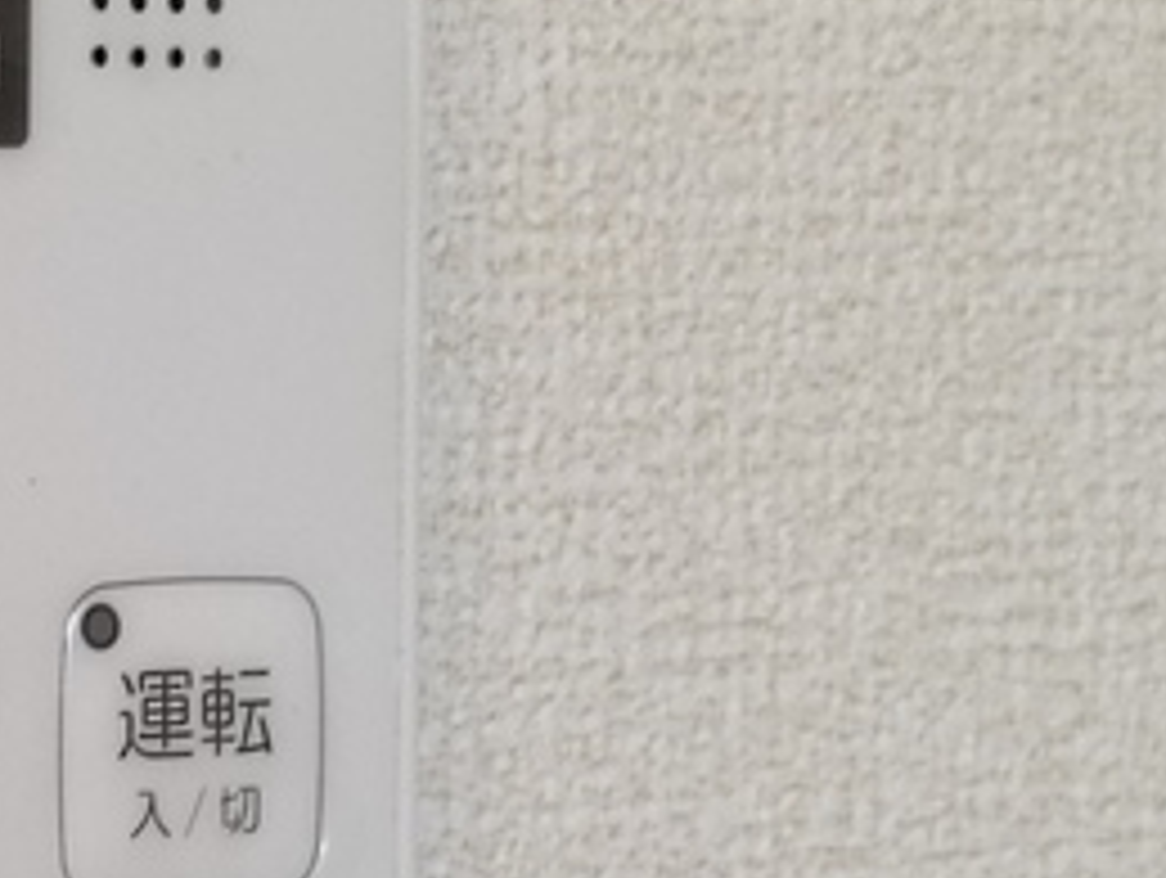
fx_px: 6240
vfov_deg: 8.0
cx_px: -464
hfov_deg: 10.4
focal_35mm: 185
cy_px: 401
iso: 640
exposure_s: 1/60
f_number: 1.7
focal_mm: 4.7
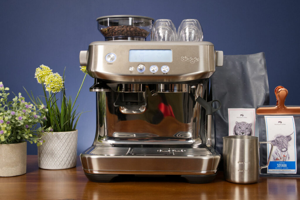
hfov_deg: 43.6
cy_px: 100
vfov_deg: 29.9
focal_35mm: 45
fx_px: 375
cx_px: 150
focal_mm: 45
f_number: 8
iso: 2500
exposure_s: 1/80
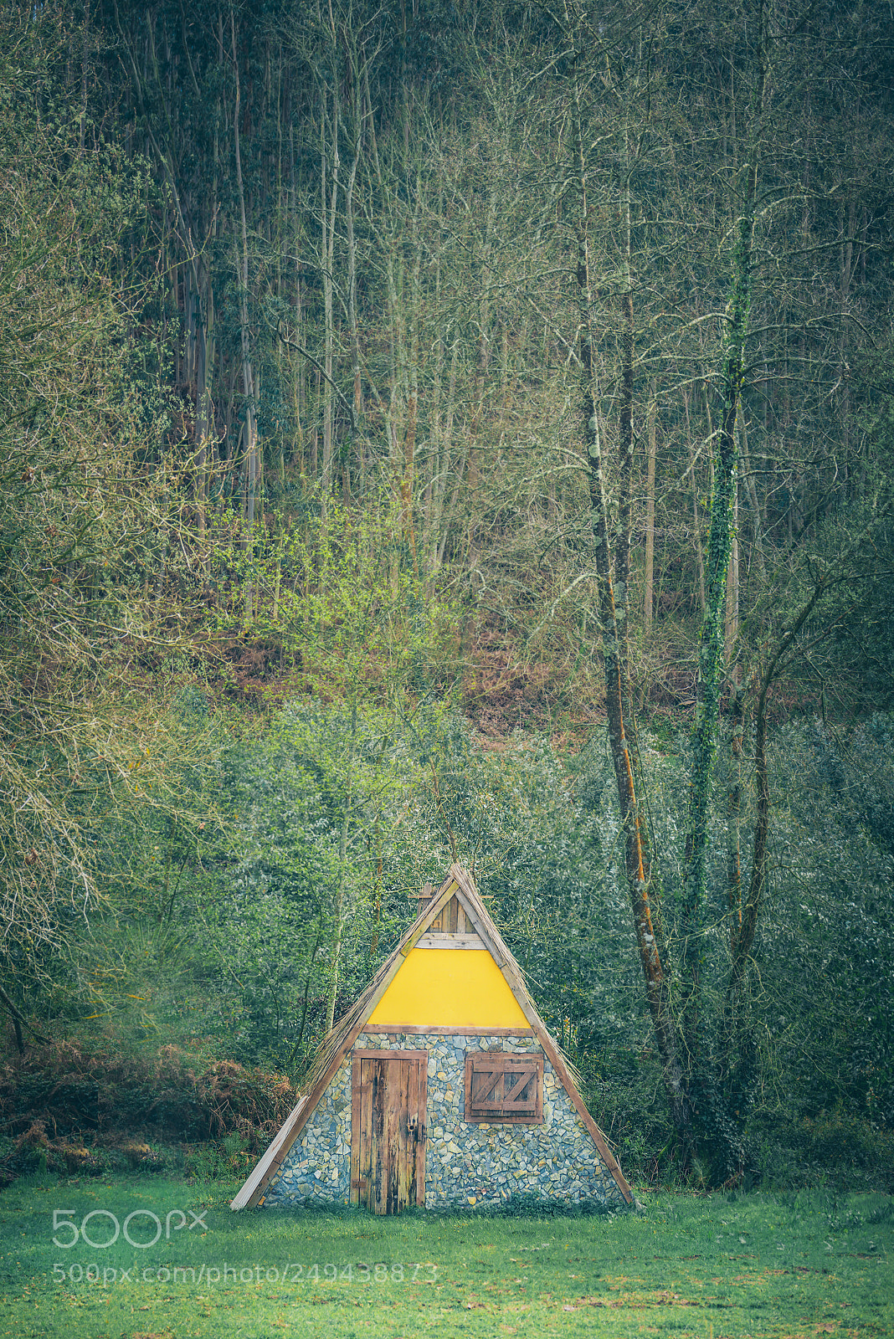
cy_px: 670
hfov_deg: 14.4
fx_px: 3535
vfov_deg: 21.5
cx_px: 447
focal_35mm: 95
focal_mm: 95
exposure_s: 1/200
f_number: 4.5
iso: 110
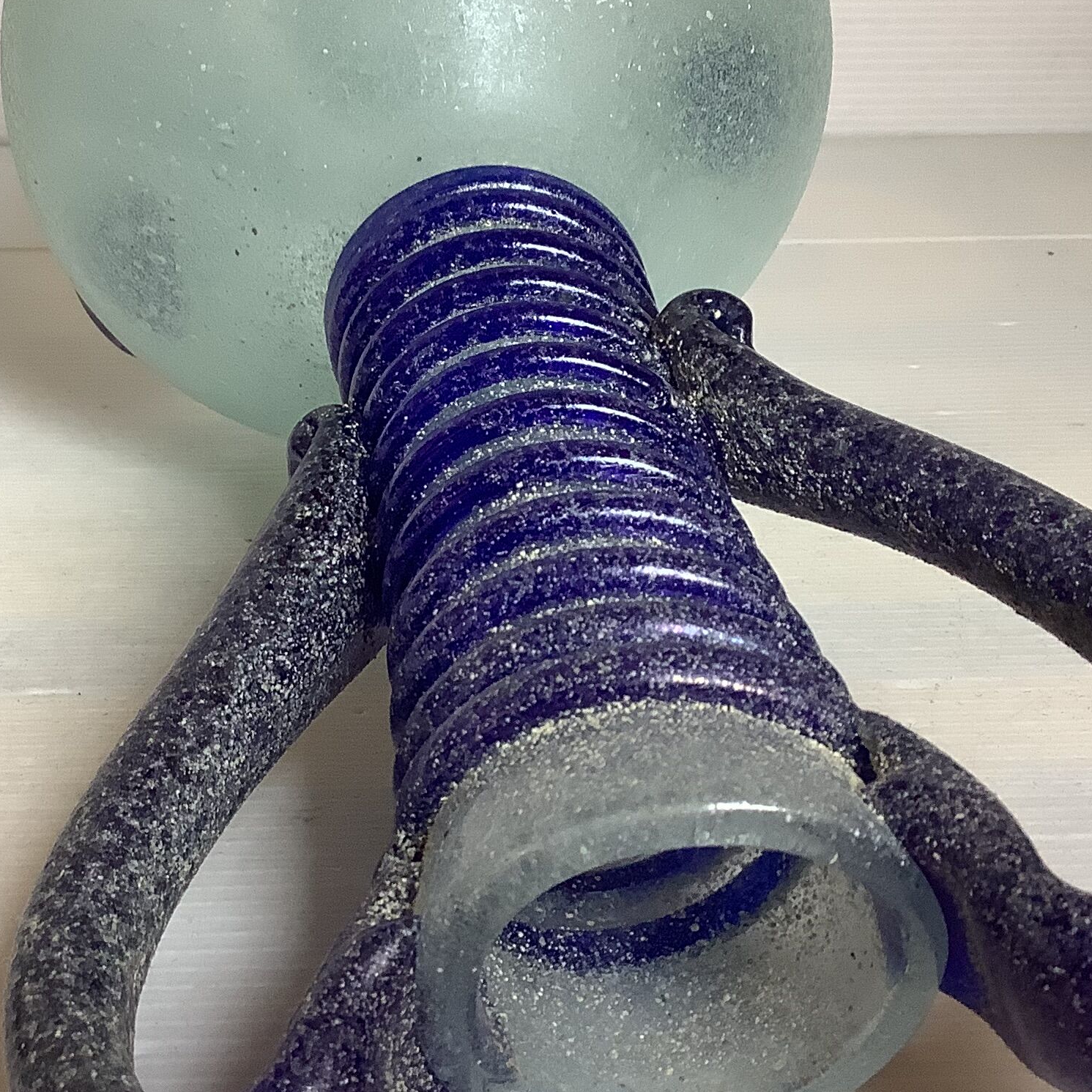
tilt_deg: -20.8
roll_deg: -0.1
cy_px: 455
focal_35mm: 60
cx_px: 404
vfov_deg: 28.6
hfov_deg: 28.5
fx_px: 2141
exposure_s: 1/60
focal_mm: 3.3
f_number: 2.4
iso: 80
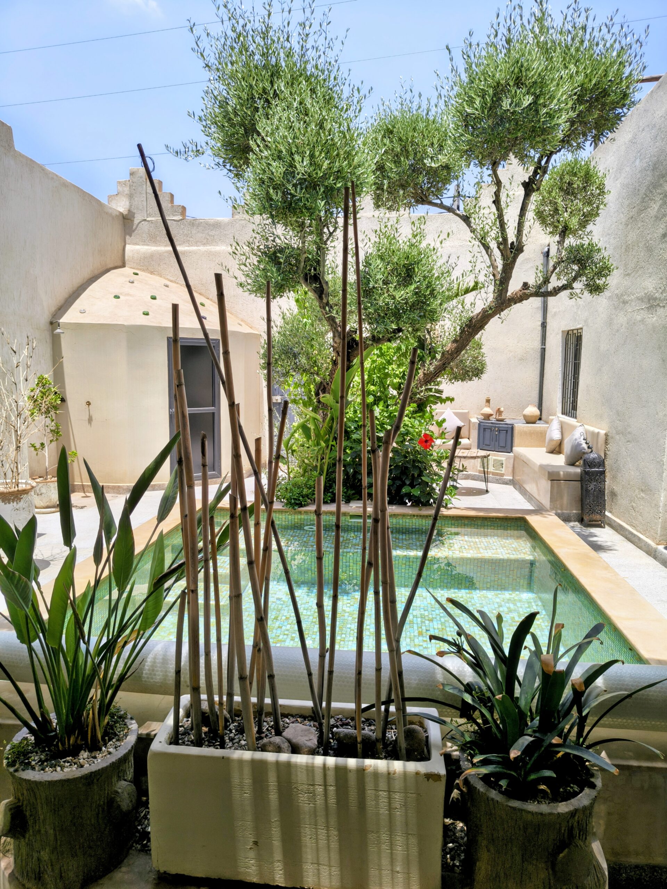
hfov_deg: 56.8
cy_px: 444
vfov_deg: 71.6
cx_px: 334
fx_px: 617
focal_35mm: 24
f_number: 1.8
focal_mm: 5.56
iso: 100
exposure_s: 1/752
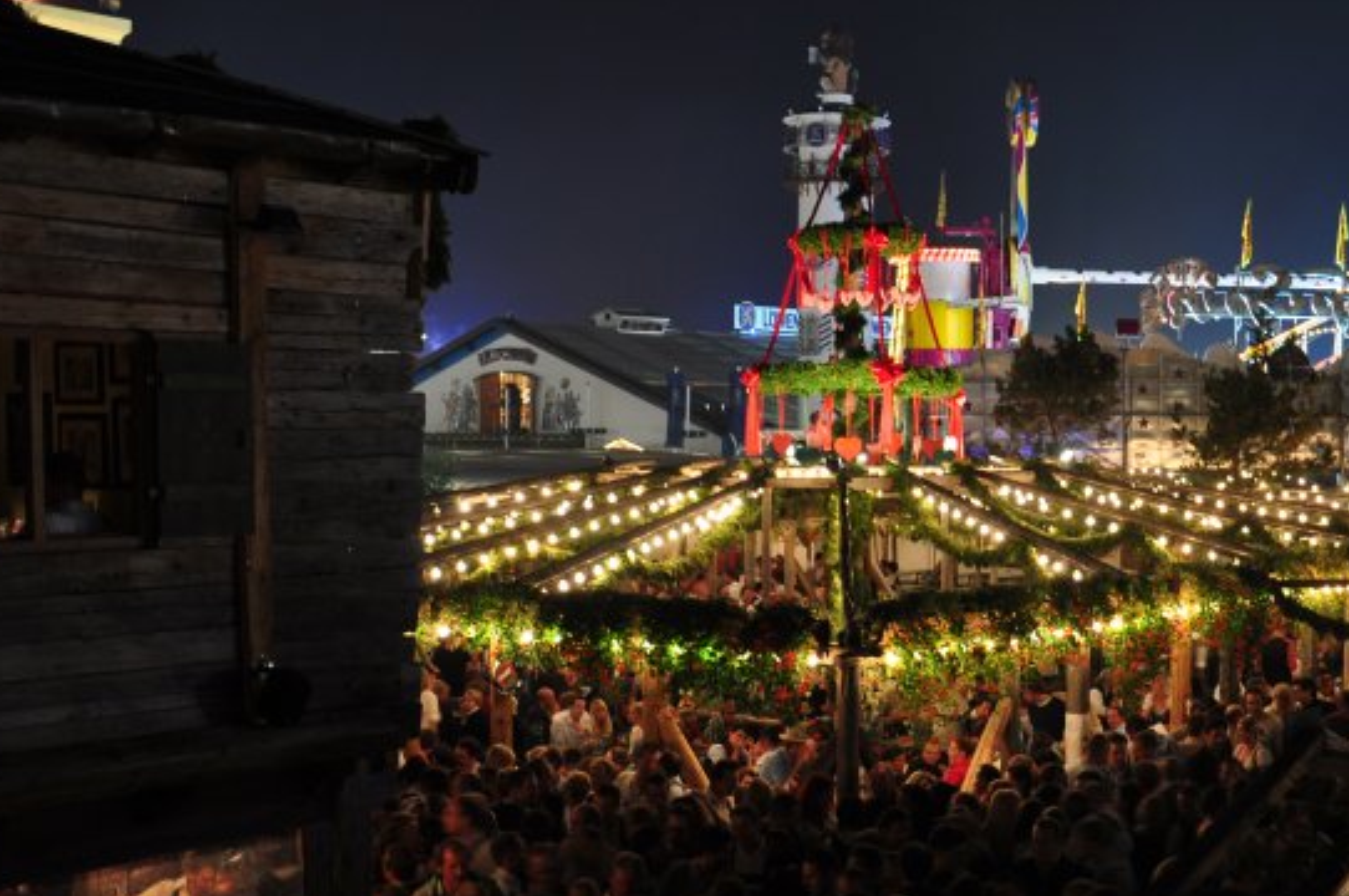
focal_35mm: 51
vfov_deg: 26.4
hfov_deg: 37.0
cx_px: 1157
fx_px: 1909
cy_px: 543
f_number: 3.5
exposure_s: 1/4
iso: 200
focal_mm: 18
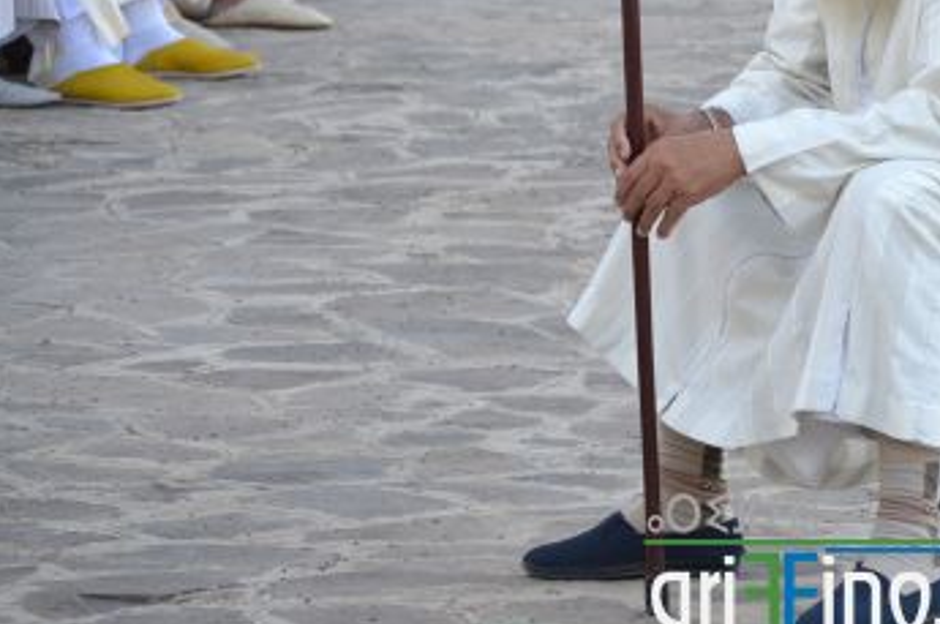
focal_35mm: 323
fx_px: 8422
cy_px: 183
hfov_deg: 6.4
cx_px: 861
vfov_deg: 4.2
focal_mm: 116
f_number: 5.6
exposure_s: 1/125
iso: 180
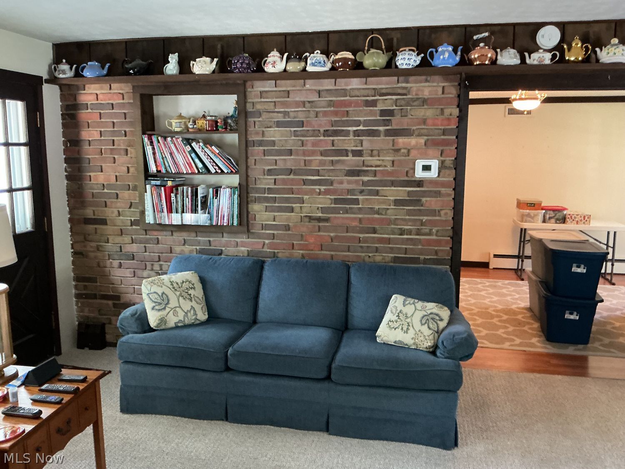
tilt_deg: -8.0
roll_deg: +0.1
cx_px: 312
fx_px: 524
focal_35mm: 29
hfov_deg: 61.7
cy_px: 234
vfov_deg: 48.2
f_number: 1.8
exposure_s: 1/30
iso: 250
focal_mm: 3
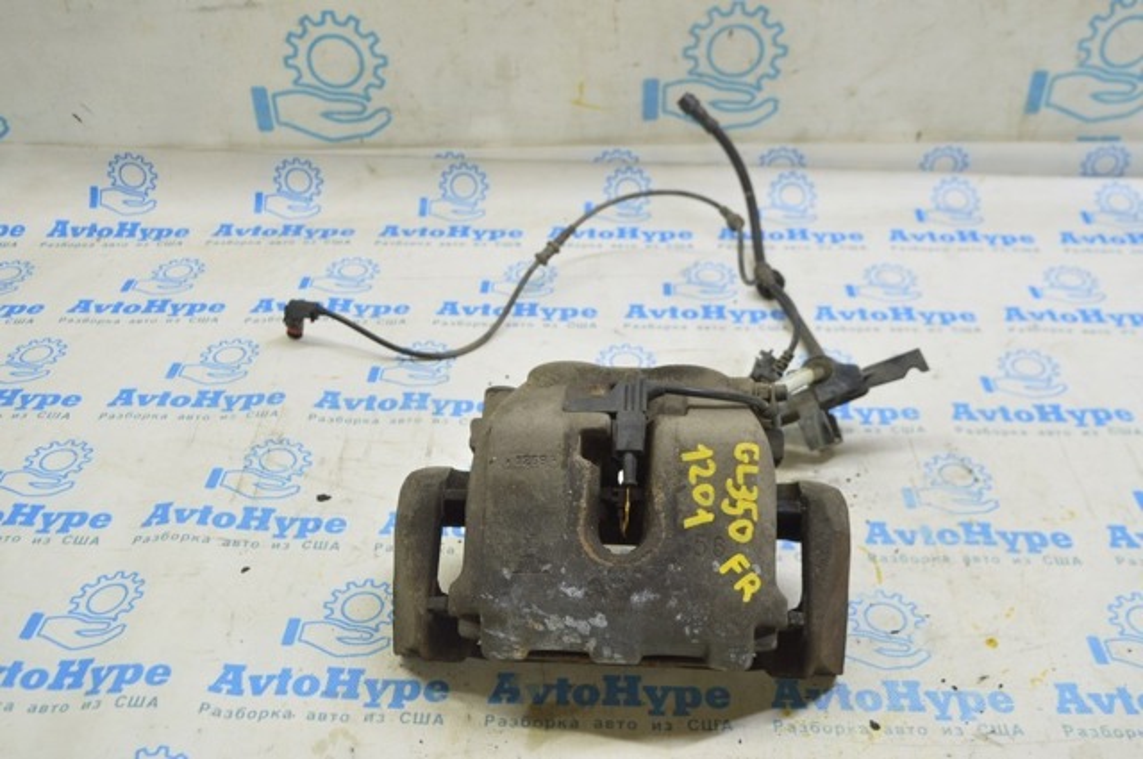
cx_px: 572
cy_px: 380
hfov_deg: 53.2
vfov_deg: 36.8
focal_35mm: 36
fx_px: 1142
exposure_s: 1/20
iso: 400
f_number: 5.6
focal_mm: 24
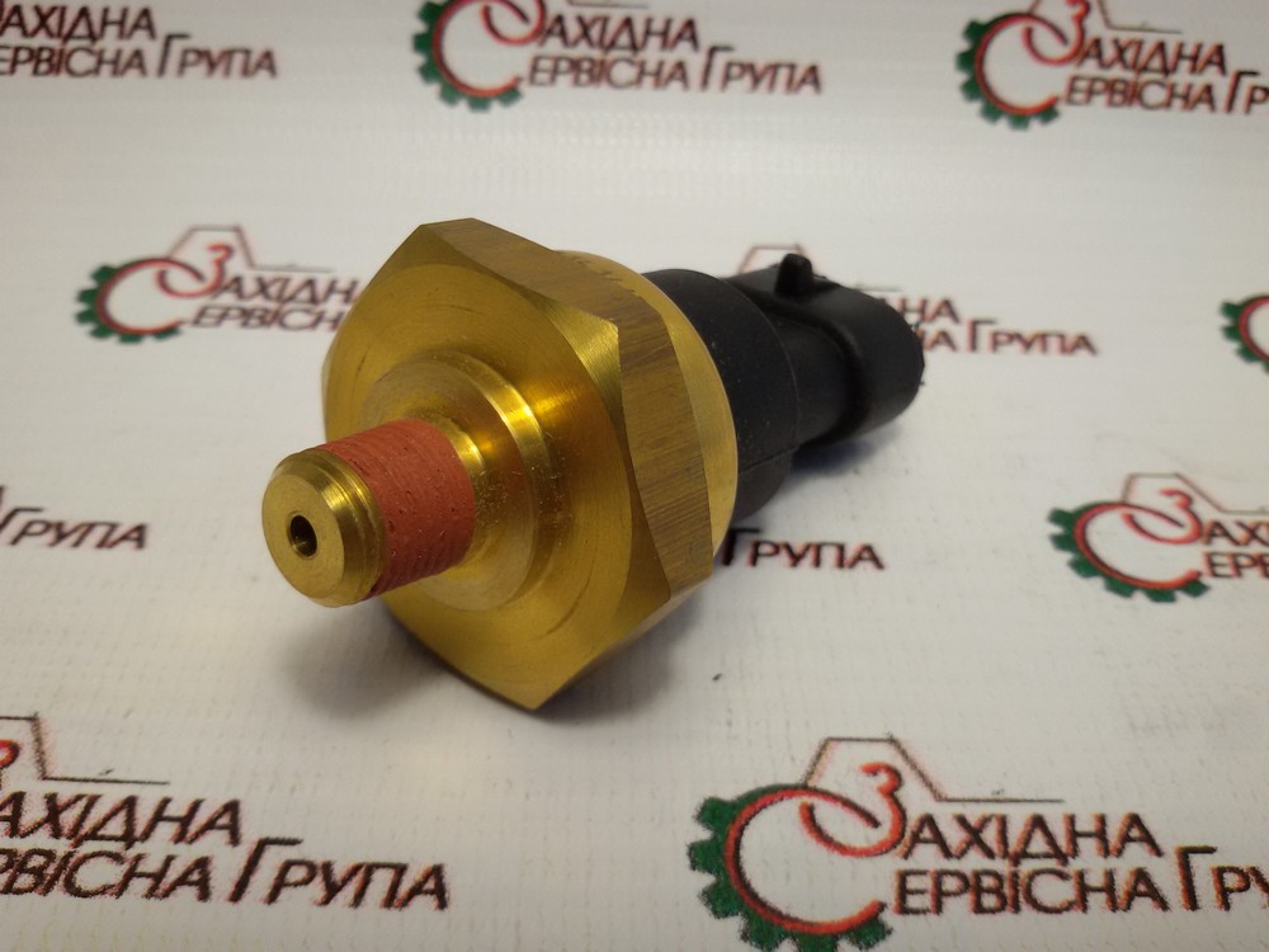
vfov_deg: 45.4
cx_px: 634
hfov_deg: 58.4
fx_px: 1136
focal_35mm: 31
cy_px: 476
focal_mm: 2.93
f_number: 2.4
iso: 64
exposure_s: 1/100
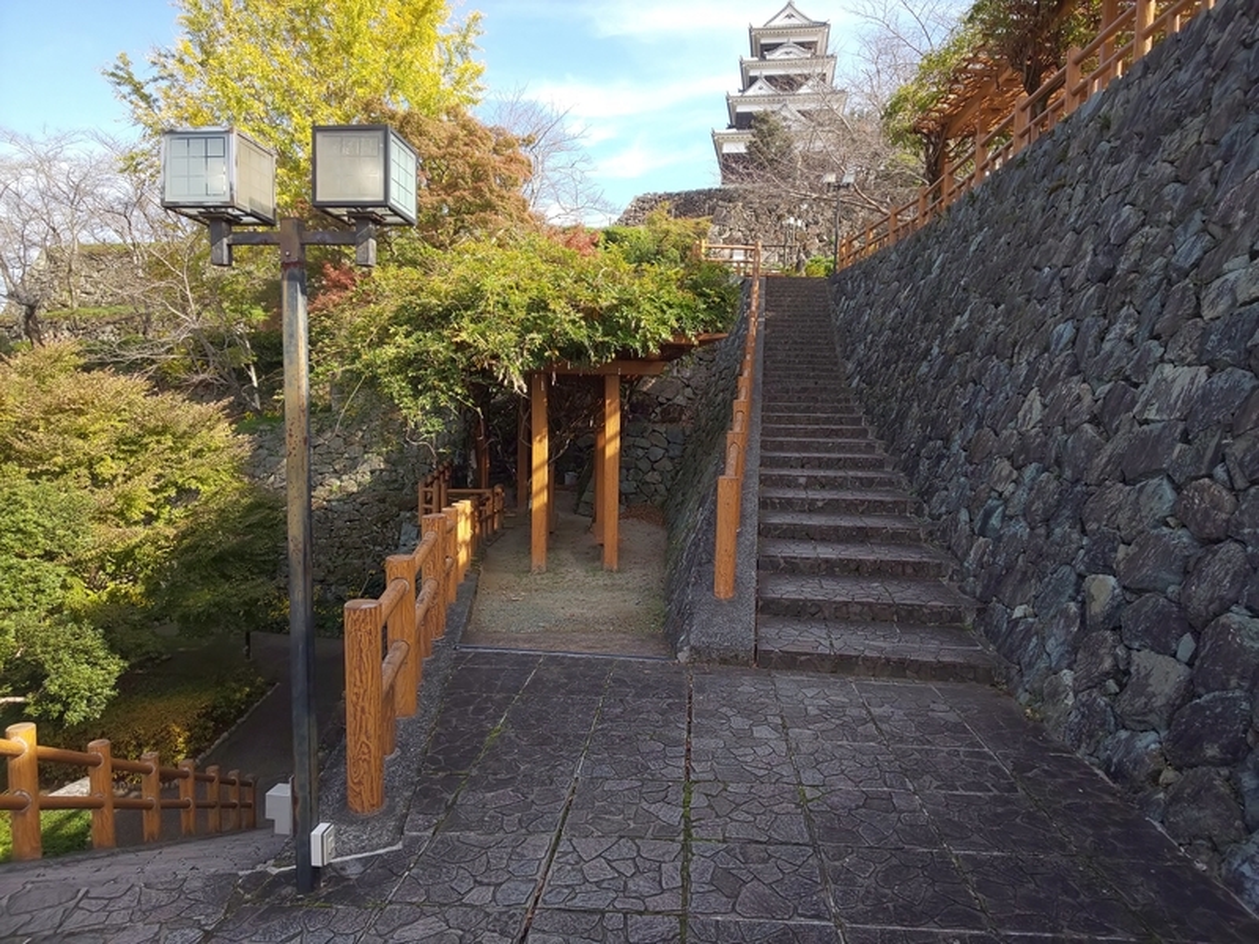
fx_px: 727
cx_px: 630
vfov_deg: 66.0
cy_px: 472
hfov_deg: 81.7
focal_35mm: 20
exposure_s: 1/277
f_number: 1.94
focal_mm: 3.45
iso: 28
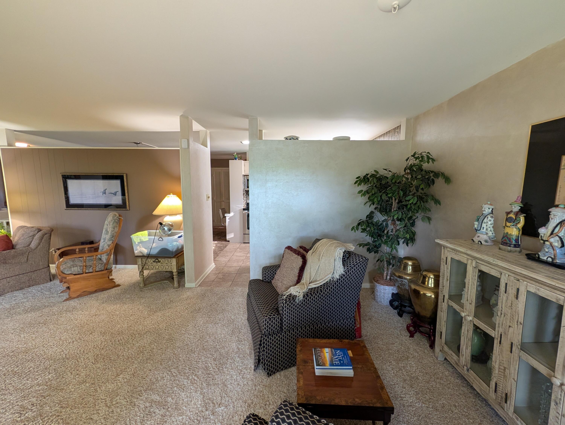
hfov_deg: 110.5
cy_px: 212
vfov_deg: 94.6
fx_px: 196
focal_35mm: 12
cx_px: 282
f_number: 1.7
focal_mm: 2.02
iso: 237
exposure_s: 1/60
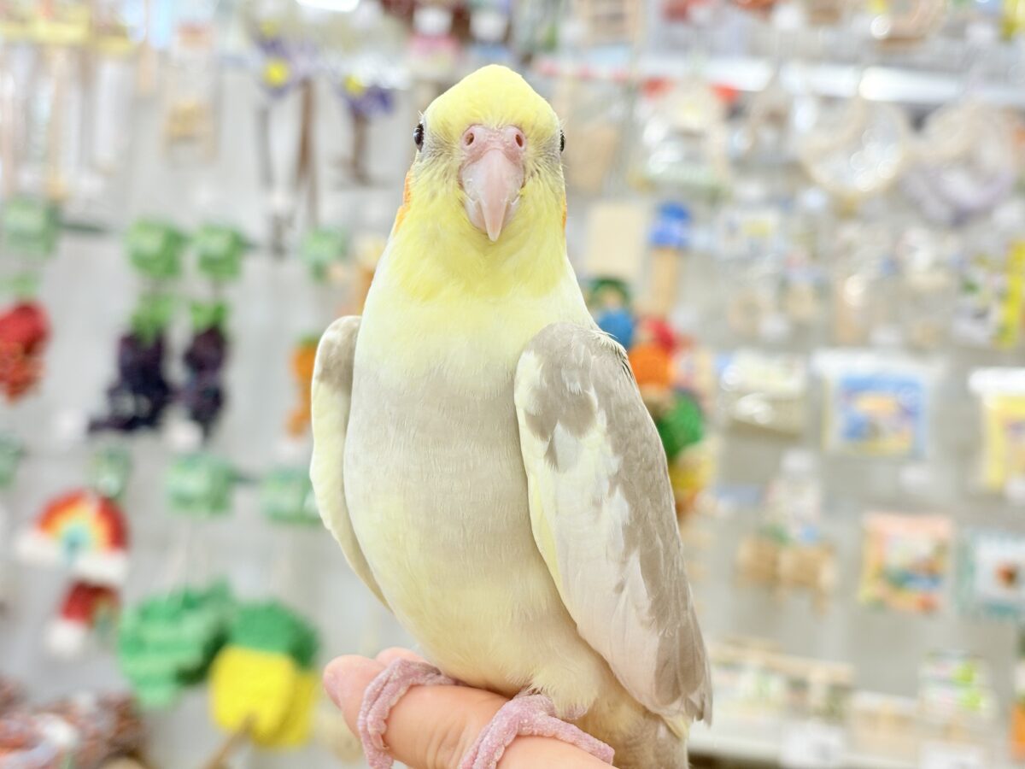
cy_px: 384
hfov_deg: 36.8
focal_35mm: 52
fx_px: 1540
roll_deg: -5.3
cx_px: 512
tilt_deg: +1.3
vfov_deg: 28.0
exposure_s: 1/50
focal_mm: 5.96
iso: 40
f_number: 1.6
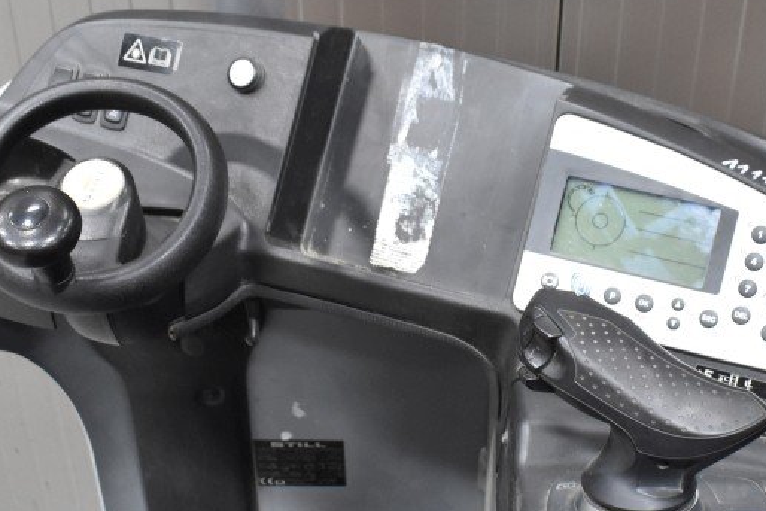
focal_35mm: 63
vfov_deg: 21.5
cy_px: 337
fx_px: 1341
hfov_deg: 31.7
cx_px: 499
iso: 1600
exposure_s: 1/30
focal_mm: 18
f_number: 4.5
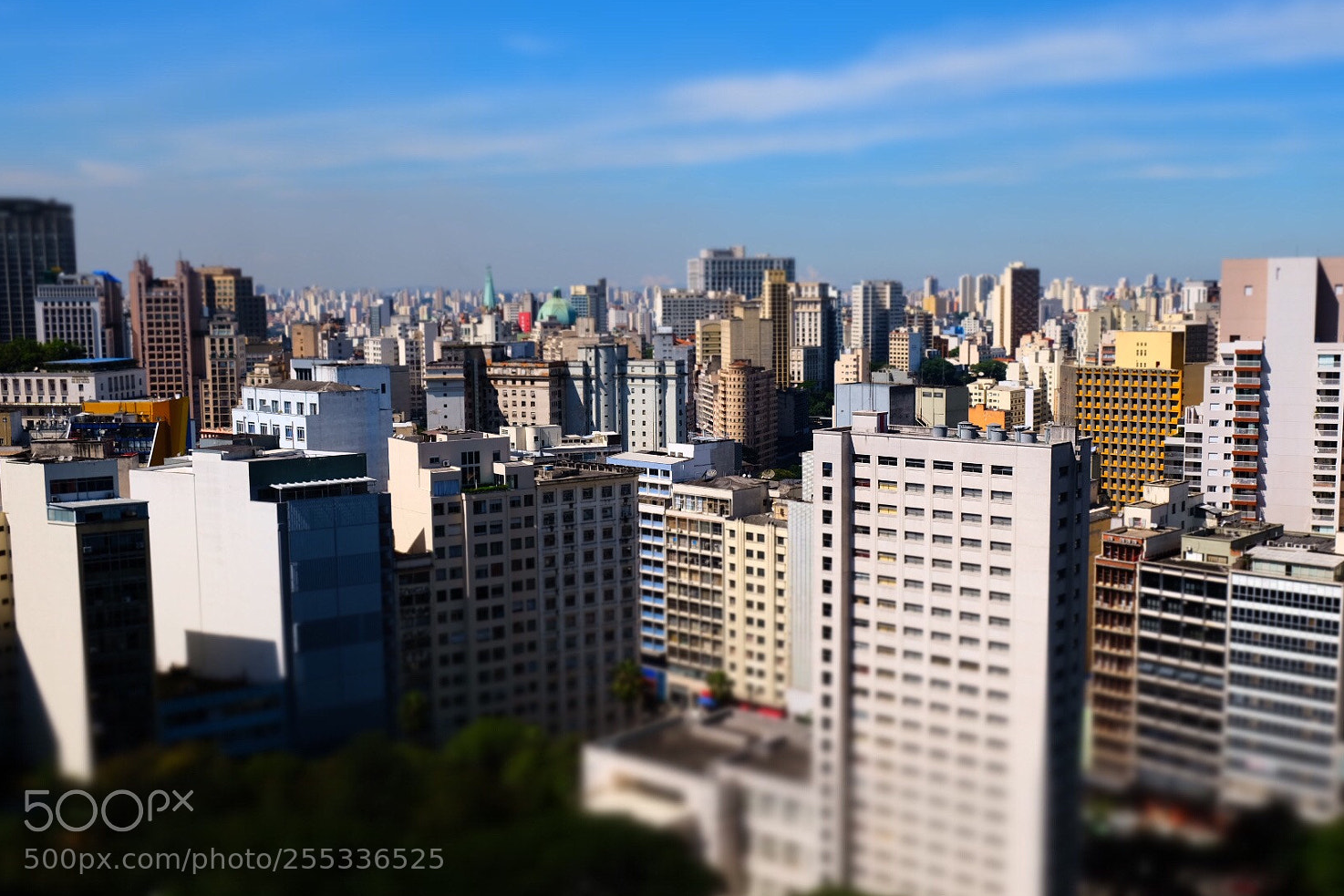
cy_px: 444
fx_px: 1419
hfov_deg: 50.7
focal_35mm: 38
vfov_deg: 35.1
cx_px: 697
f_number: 5.6
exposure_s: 1/1250
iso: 200
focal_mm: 23.3
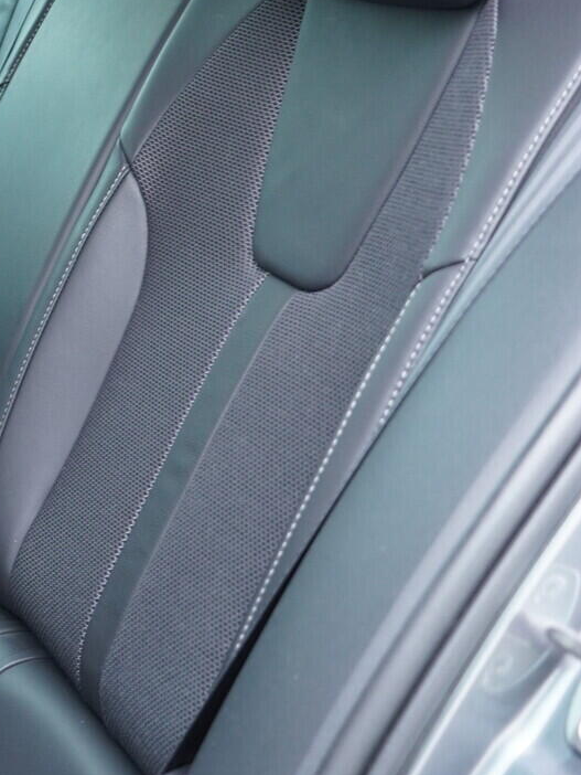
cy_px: 312
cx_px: -194
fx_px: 1588
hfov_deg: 19.0
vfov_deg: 27.3
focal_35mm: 71
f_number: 2.8
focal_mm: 24
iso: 640
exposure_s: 1/40
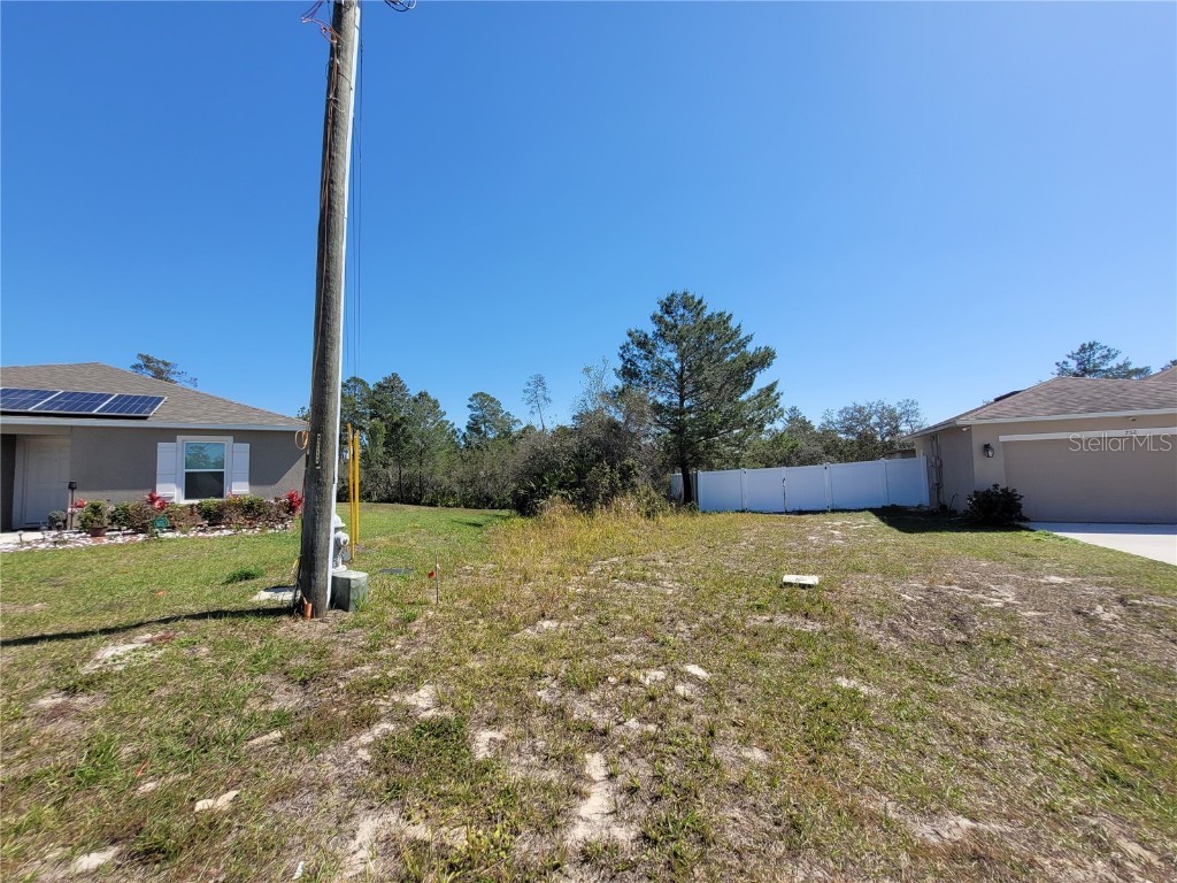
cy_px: 442
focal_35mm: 13
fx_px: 442
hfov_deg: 106.2
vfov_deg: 89.9
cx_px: 588
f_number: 2.2
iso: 40
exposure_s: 1/1559
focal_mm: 1.74
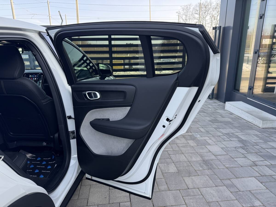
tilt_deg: -16.0
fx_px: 191
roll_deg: +1.3
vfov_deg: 56.8
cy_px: 104
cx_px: 138
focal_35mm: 24
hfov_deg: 71.6
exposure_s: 1/404
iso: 80
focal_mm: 6.76
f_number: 1.78
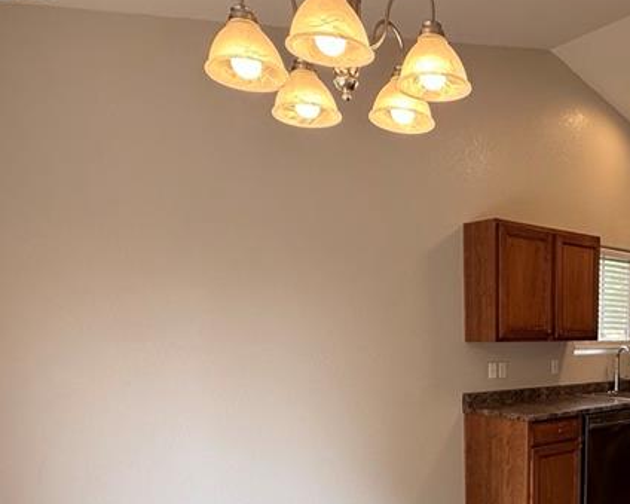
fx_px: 615
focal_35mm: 33
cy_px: 437
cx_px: 535
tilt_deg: -9.0
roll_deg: -0.1
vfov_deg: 41.6
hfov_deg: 49.8
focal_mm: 2.22
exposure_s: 1/120
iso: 100
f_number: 2.2
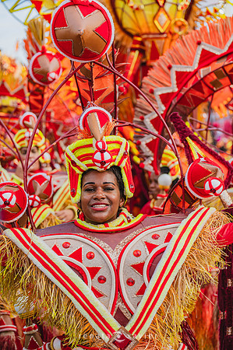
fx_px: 973
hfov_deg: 13.7
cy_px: 175
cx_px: 116
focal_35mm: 100
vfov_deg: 20.4
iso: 640
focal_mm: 100
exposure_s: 1/1600
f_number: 5.6
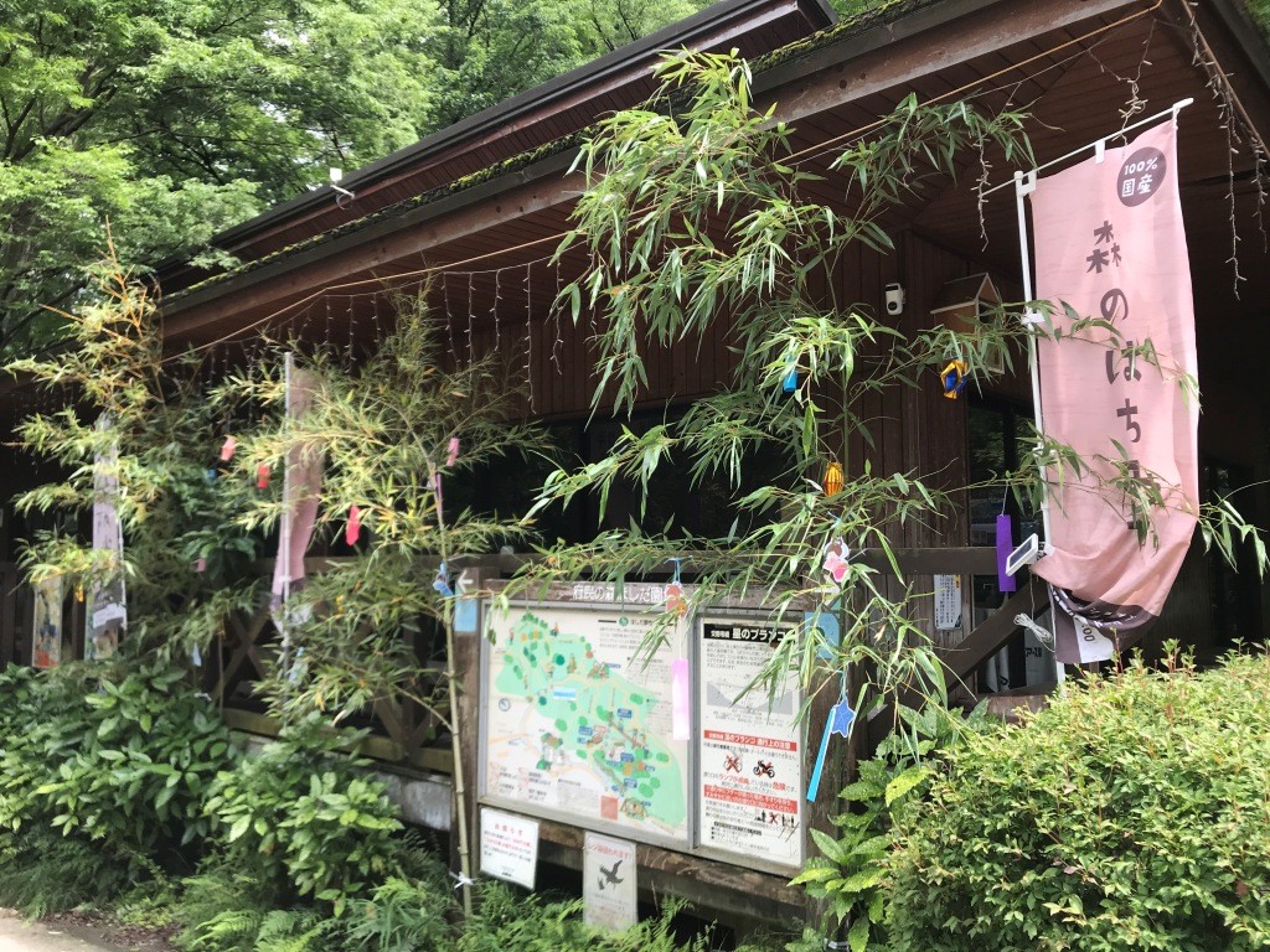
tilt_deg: +6.0
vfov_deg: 49.7
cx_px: 635
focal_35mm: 28
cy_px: 476
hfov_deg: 63.4
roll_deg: -1.5
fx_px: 1027
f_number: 1.8
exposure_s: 1/420
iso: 20
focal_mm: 3.99
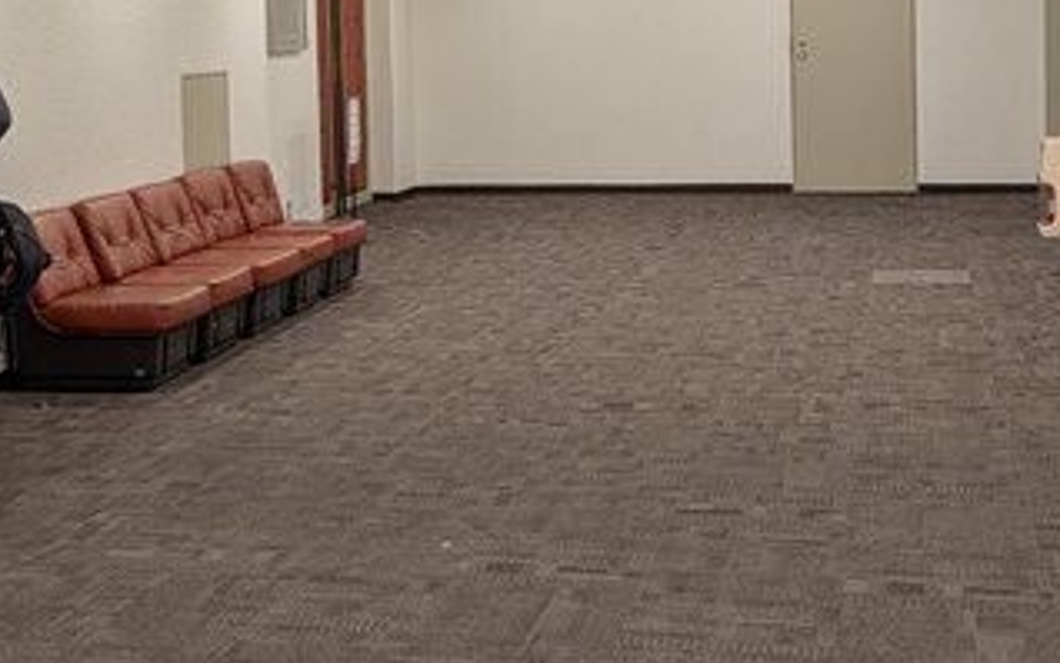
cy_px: 115
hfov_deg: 32.8
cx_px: 378
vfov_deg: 20.7
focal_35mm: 62
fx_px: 1792
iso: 35
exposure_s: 1/120
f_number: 1.7
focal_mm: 4.53
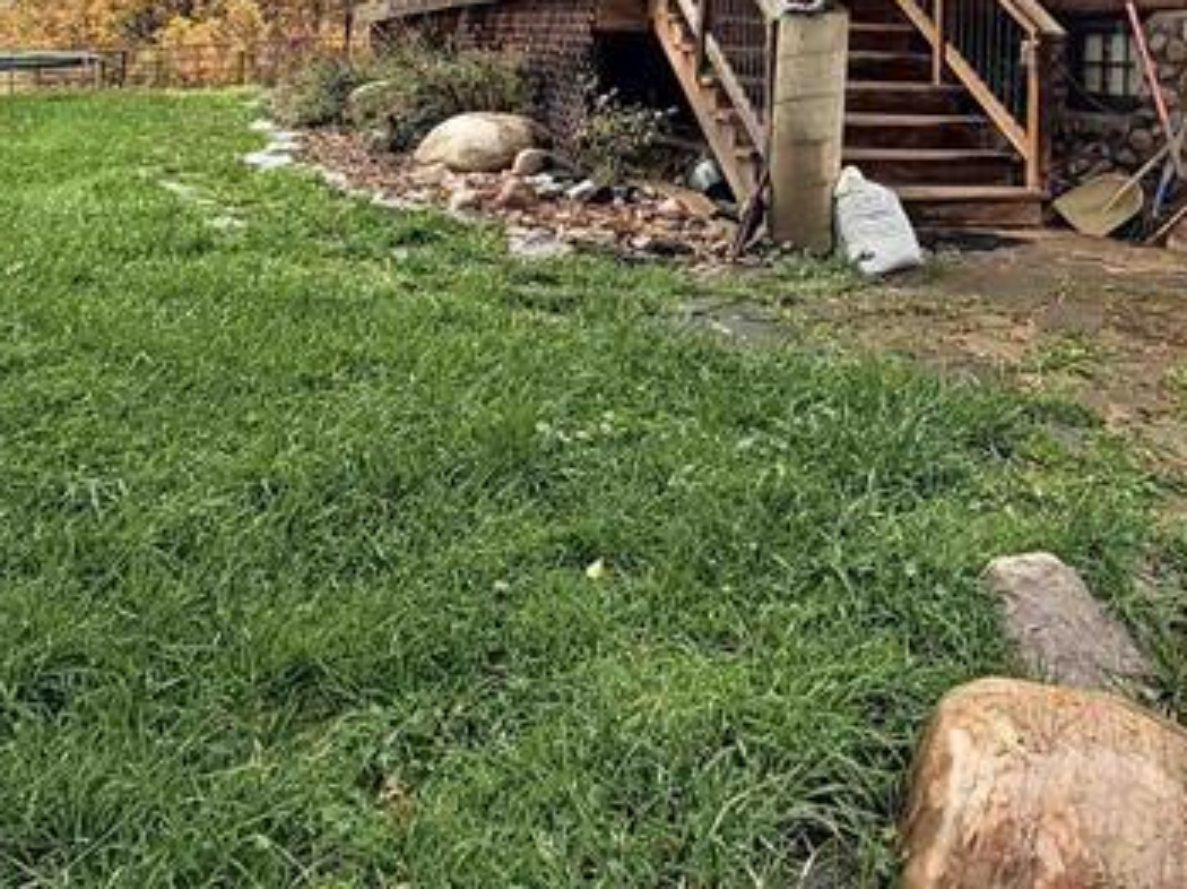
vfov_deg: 31.3
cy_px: -85
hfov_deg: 45.2
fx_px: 1405
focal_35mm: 41
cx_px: 777
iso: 50
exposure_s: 1/285
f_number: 2.2
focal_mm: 2.22
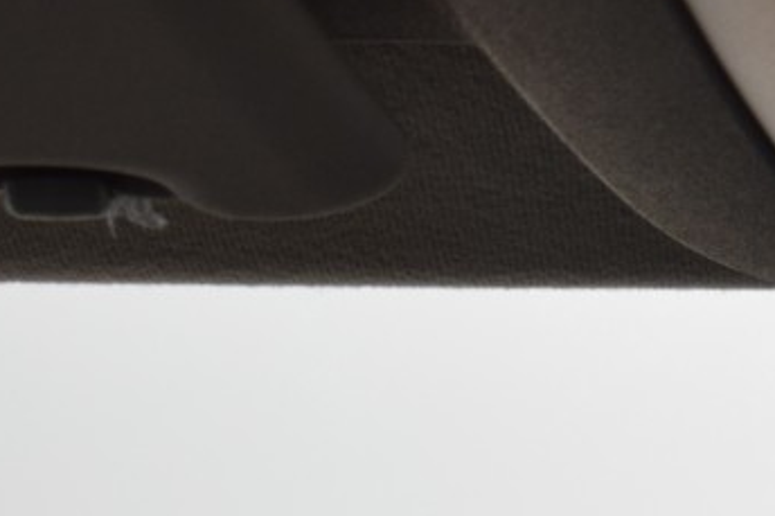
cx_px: 1406
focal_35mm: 262
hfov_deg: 7.6
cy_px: 417
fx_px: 5637
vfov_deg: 5.2
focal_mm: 40
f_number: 4.8
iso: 500
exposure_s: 1/60
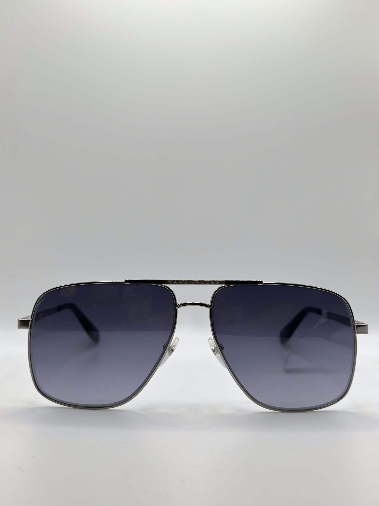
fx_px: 701
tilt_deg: -9.2
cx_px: 190
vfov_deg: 39.7
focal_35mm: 48
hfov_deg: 30.3
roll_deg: -1.8
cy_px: 253
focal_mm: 6.86
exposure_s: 1/590
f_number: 1.78
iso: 80
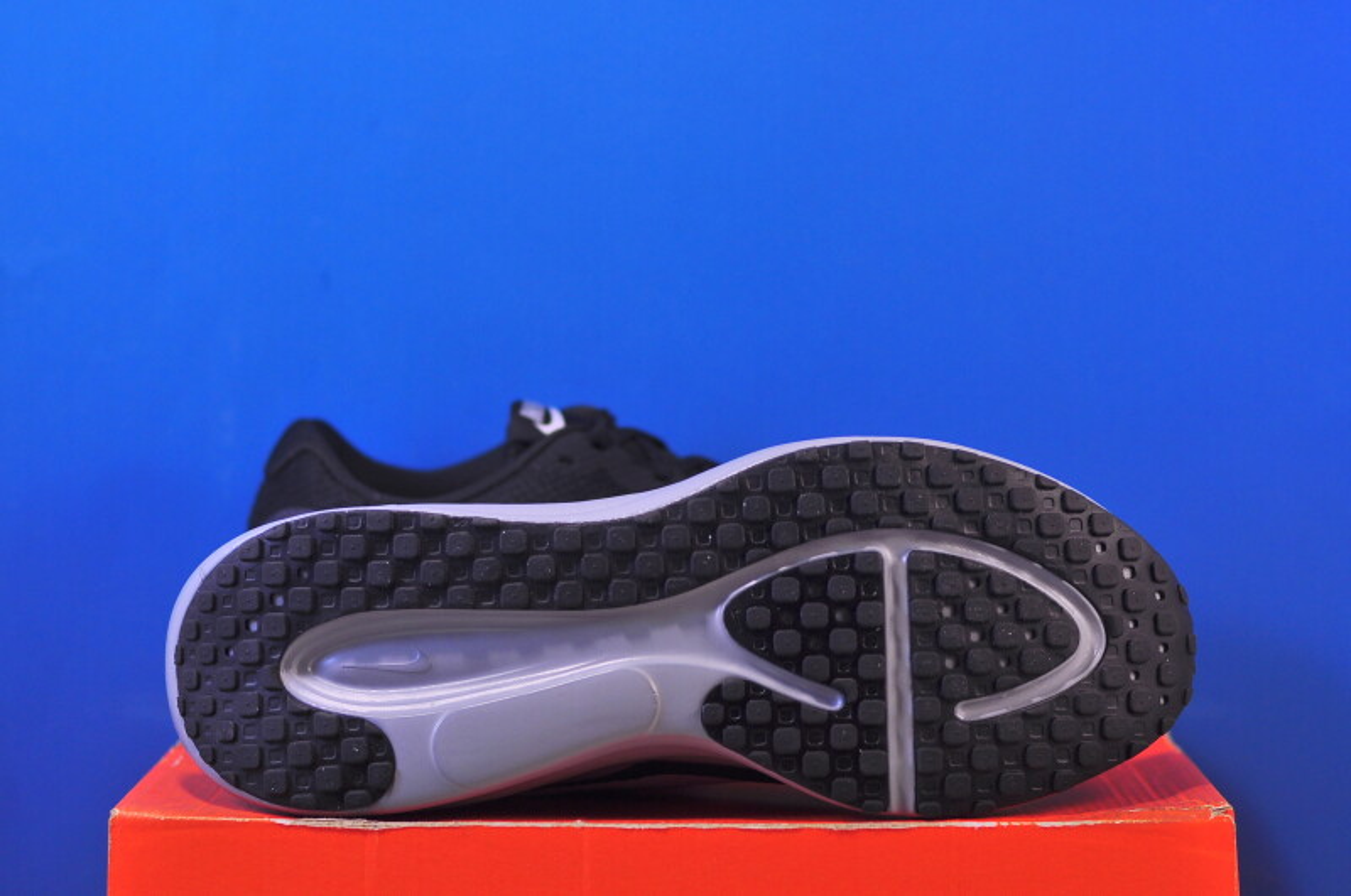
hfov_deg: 27.0
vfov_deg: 18.1
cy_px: 448
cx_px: 676
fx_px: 2811
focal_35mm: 75
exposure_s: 1/320
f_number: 2.5
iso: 250
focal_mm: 50
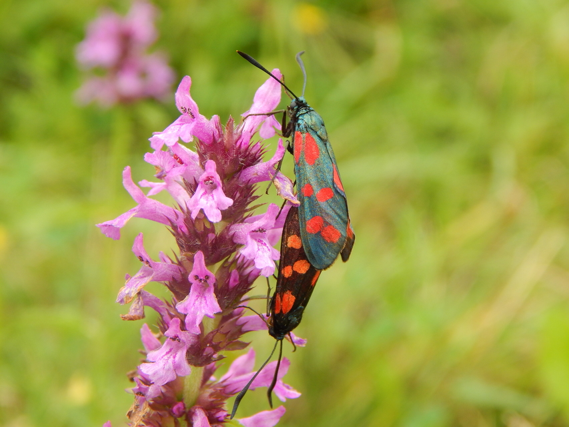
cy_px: 214
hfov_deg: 18.9
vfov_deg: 14.2
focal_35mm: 104
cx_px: 284
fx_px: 1710
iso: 125
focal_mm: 18.7
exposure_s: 1/200
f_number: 4.5
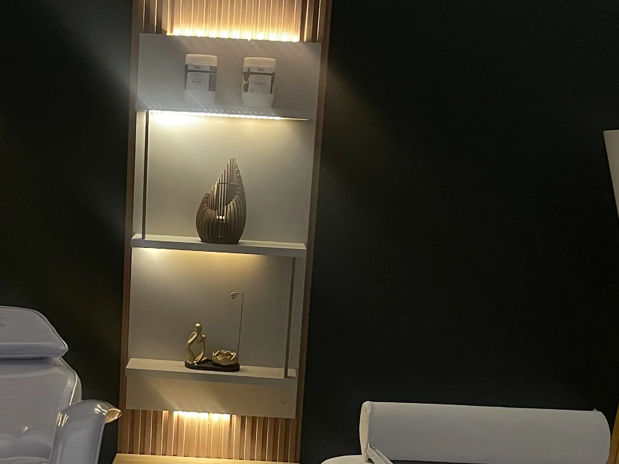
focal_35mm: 61
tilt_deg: -8.1
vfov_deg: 23.8
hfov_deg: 31.5
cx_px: 226
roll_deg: -2.6
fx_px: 1091
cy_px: 338
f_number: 1.6
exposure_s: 1/30
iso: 640
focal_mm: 5.1
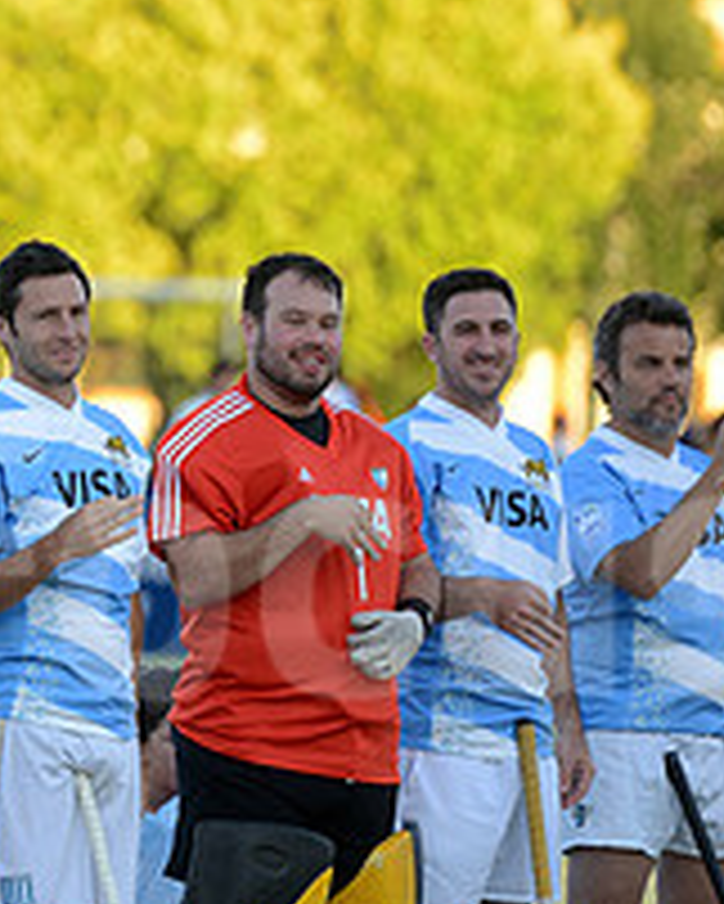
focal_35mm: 528
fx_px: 14132
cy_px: 546
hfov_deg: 2.9
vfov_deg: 3.7
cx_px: -328
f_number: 3.5
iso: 500
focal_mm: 195
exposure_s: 1/640
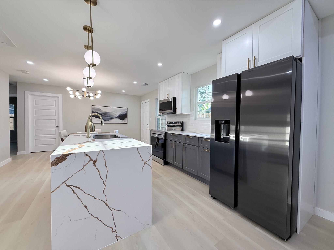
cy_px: 125
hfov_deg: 102.1
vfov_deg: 85.7
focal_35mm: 14
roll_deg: -0.6
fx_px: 135
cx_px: 167
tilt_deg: -0.6
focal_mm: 2.22
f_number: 2.2
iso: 100
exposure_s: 1/120
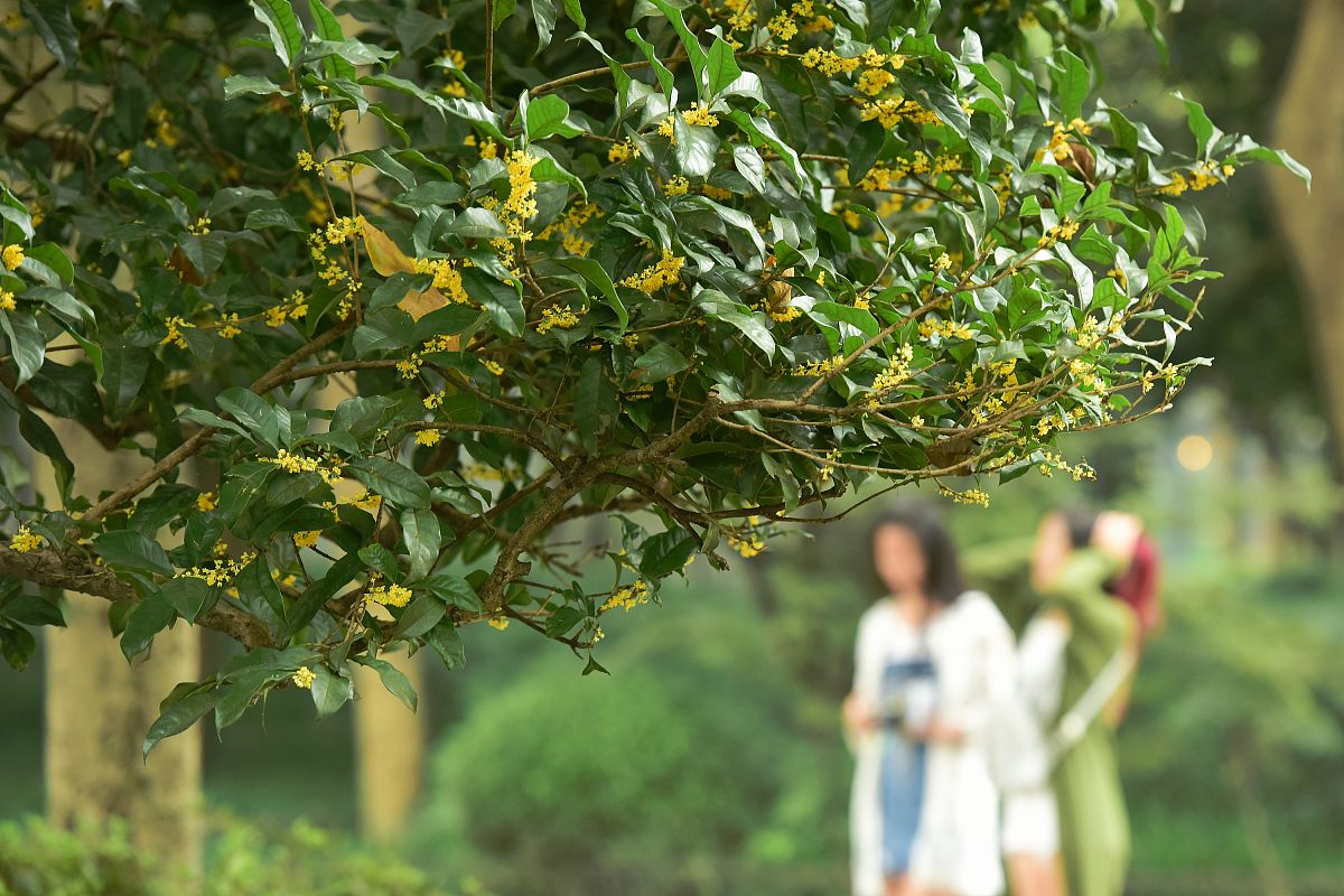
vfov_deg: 8.9
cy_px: 448
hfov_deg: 13.2
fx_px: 5786
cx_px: 672
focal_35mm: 155
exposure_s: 1/80
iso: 800
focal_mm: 155
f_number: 4.5
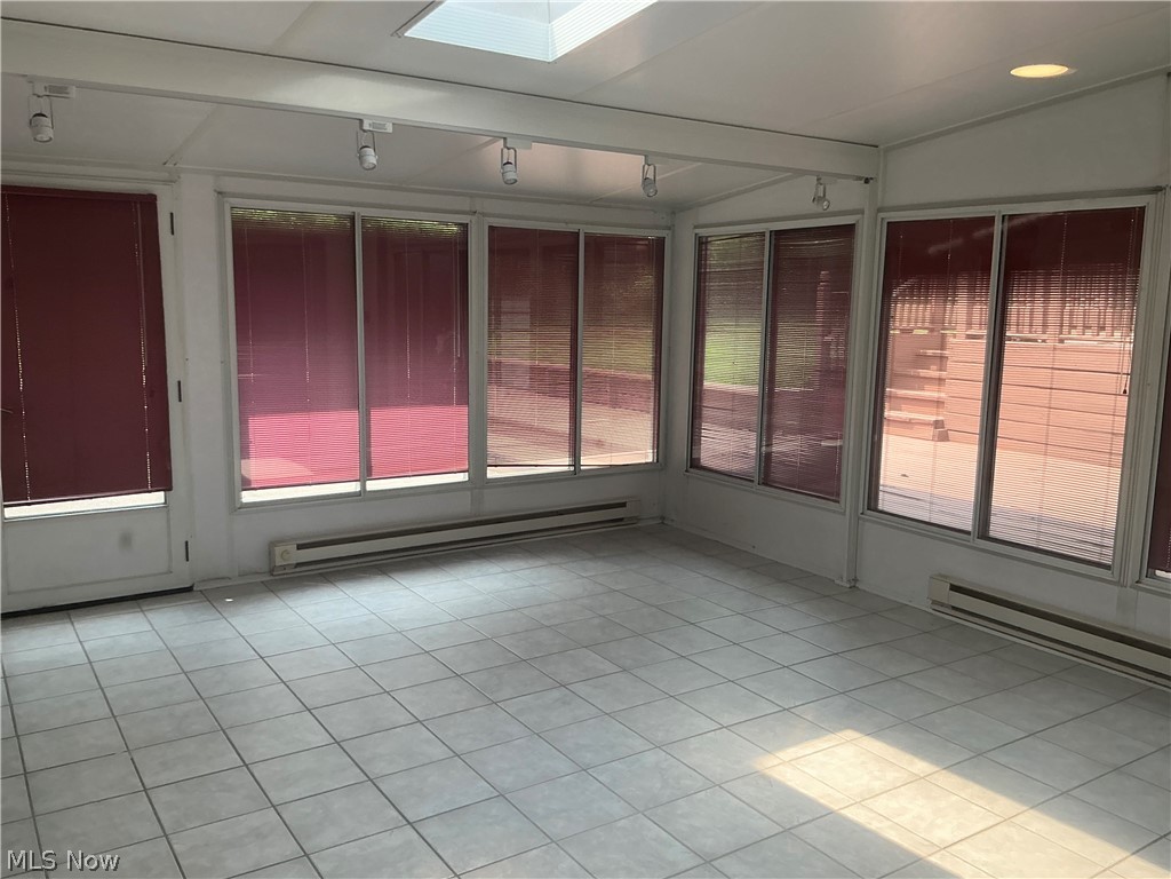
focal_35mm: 28
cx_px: 586
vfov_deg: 49.7
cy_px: 440
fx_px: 947
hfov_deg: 63.4
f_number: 1.8
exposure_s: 1/135
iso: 25
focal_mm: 3
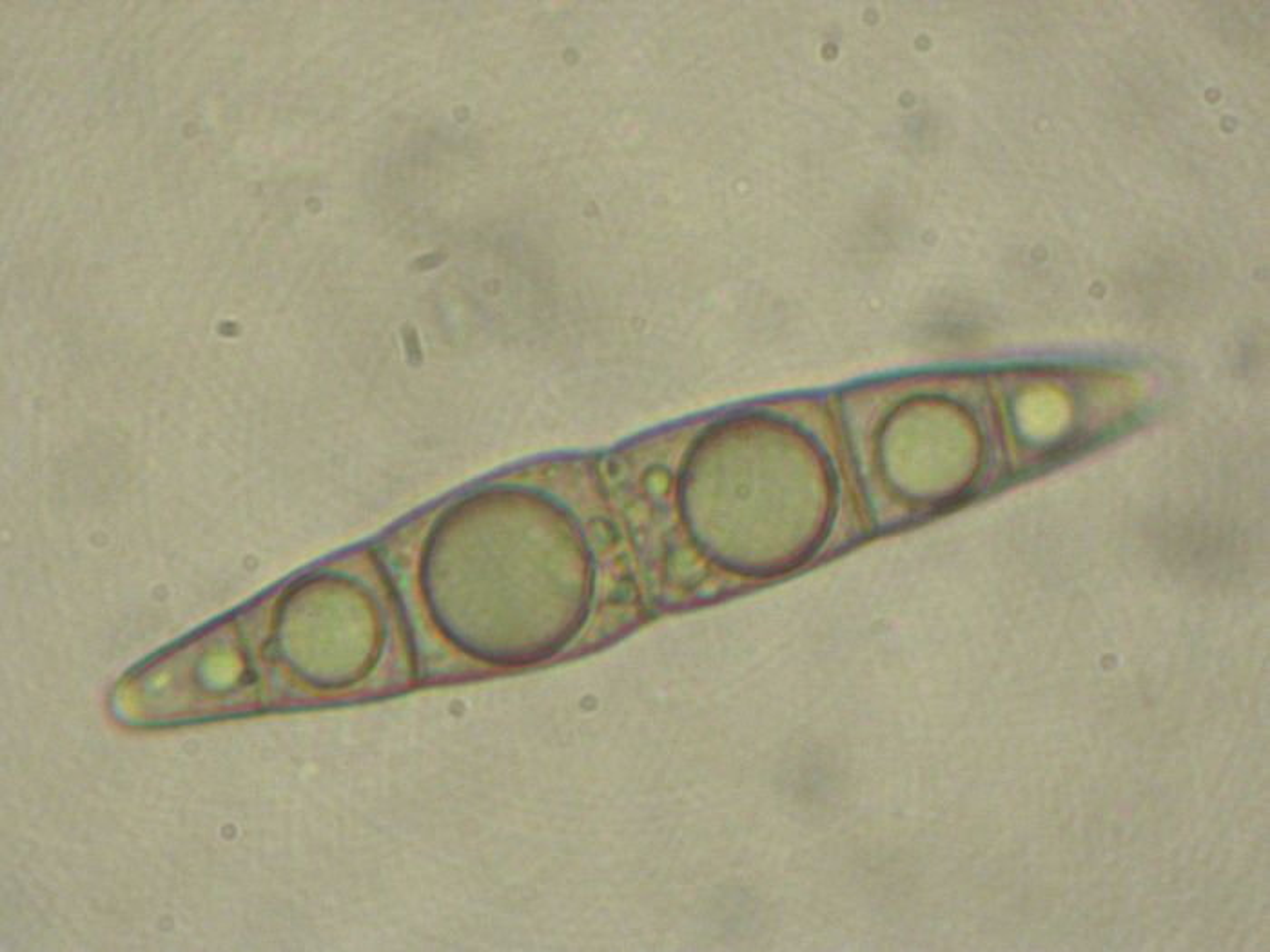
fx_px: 5136
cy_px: 476
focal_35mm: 140
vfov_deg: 10.6
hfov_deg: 14.1
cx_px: 635
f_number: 4.8
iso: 400
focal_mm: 29.1
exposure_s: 1/2.3
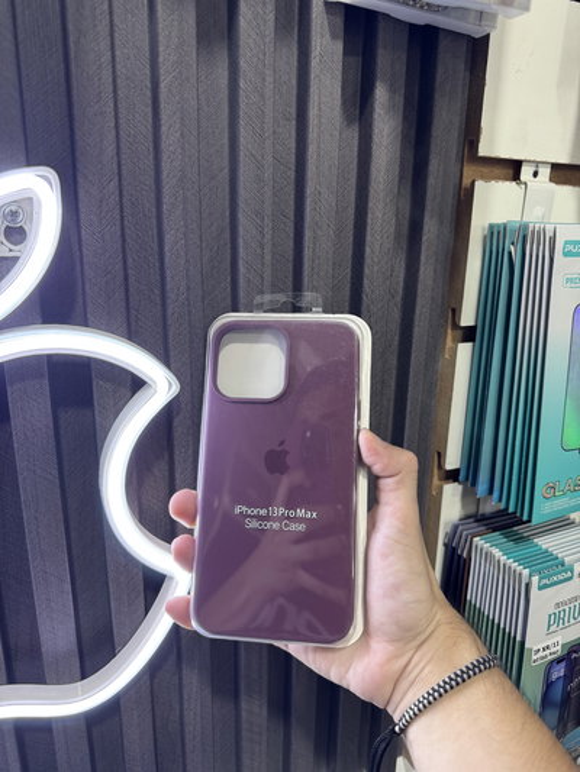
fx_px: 536
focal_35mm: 24
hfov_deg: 56.8
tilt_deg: -16.5
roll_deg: -0.2
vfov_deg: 71.6
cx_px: 290
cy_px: 386
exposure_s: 1/50
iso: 125
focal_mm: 6.76
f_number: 1.78
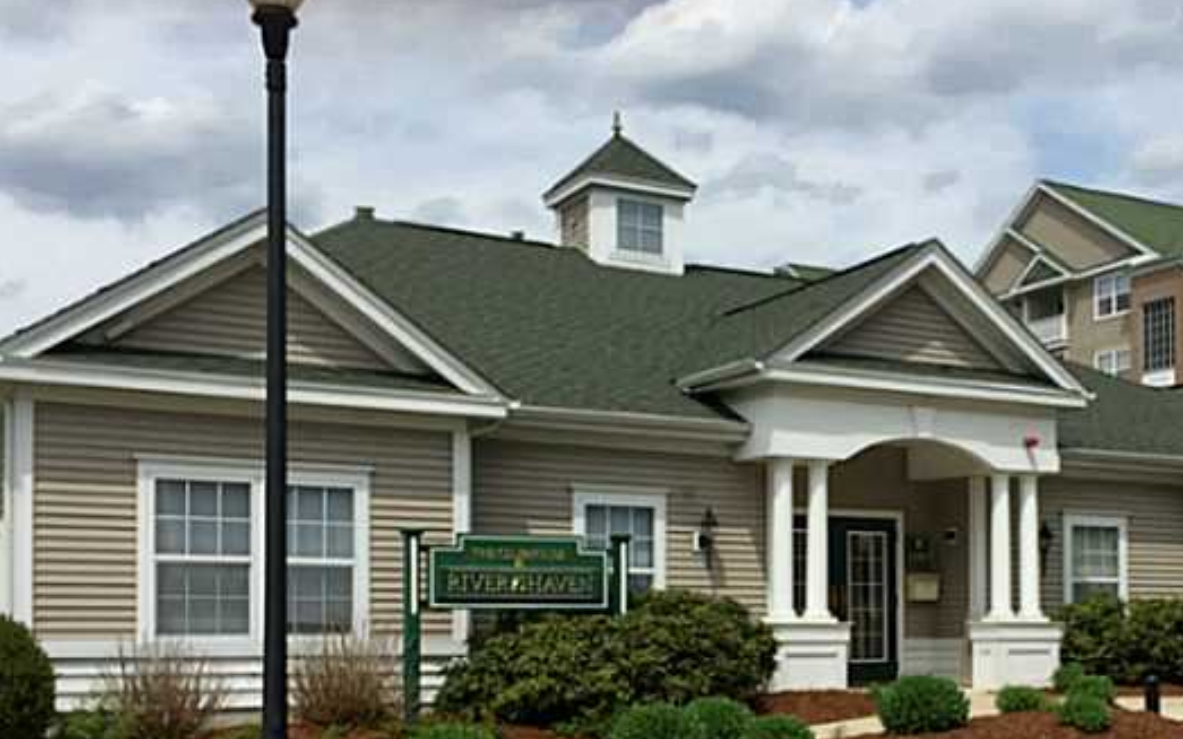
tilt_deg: +2.1
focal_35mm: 47
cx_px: 755
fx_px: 1515
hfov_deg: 42.3
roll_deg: -0.6
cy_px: 594
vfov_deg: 26.9
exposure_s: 1/3049
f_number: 2.2
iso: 32
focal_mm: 4.15
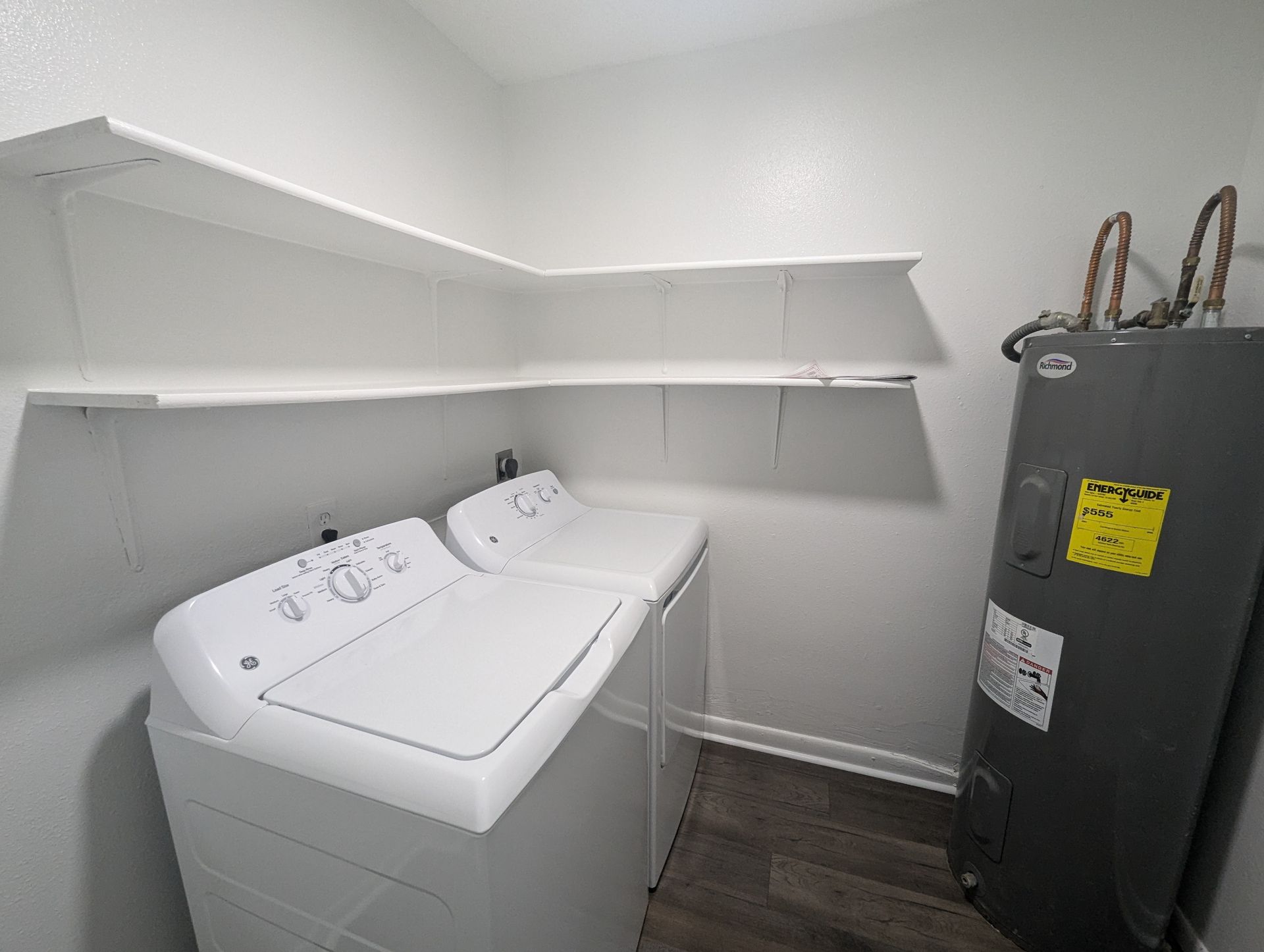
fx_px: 475
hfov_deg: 106.1
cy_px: 476
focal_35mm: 13
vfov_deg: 90.1
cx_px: 632
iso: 163
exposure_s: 1/23.8
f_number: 2.2
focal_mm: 1.95
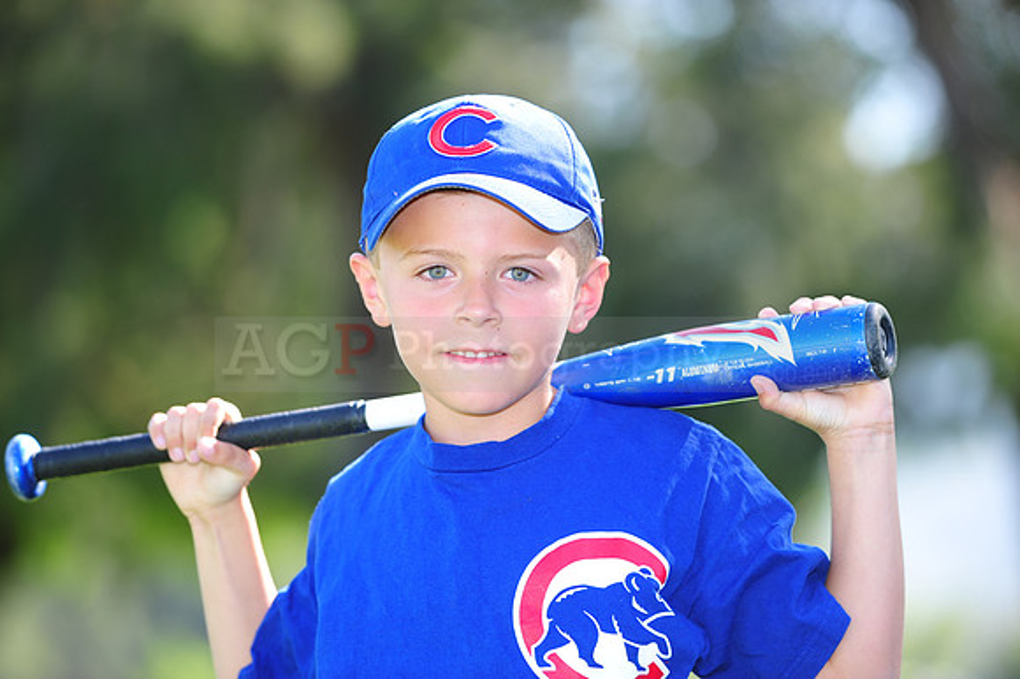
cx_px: 510
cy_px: 340
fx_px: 5663
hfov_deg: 10.3
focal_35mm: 200
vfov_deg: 6.9
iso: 200
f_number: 4.5
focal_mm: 200
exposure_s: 1/250
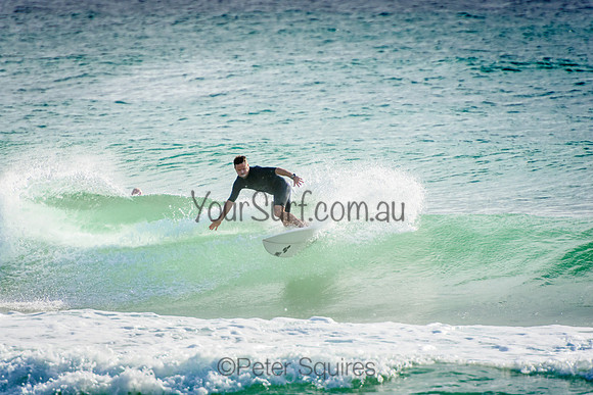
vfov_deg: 2.3
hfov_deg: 3.4
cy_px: 198
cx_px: 296
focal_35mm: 600
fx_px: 9885
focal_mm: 400
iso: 320
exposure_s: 1/2000
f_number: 5.6
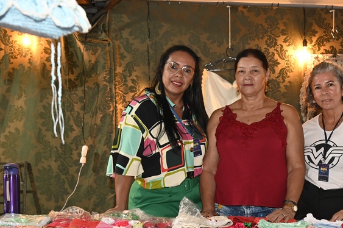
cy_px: 147
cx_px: 246
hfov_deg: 31.0
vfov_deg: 21.1
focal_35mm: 64
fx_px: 609
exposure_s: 1/60
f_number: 4
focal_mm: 40
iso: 2500
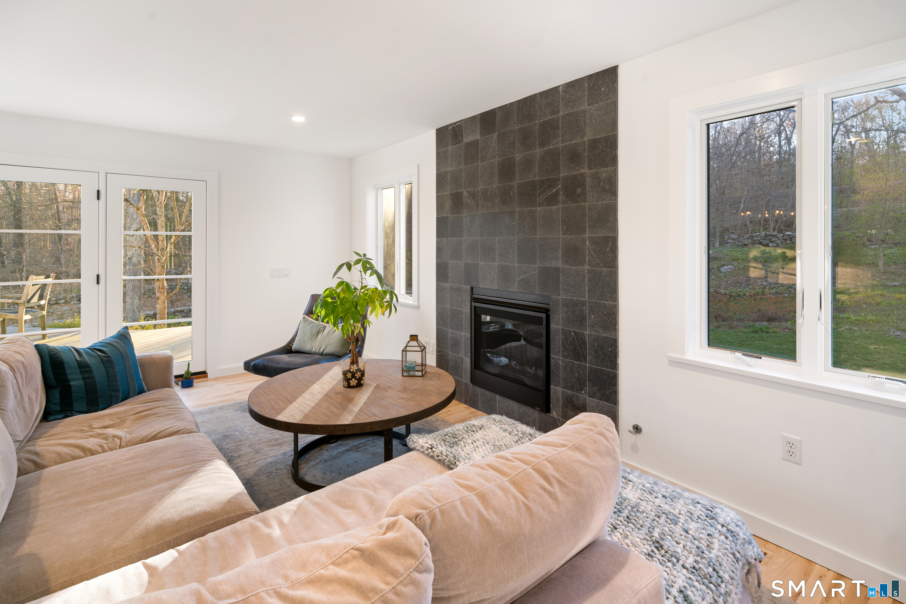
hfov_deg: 96.7
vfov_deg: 73.8
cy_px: 302
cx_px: 453
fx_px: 403
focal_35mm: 16
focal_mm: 16
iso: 100
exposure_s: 1/2.5
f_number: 8
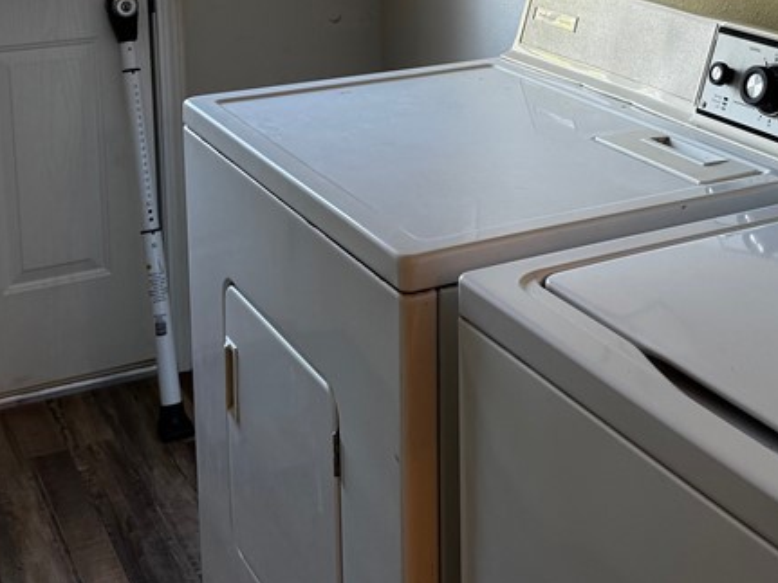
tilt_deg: -10.6
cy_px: -2
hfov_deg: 33.6
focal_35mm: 57
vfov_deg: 24.5
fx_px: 1281
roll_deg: -0.1
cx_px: 486
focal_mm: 6.76
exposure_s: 1/60
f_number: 1.78
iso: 125
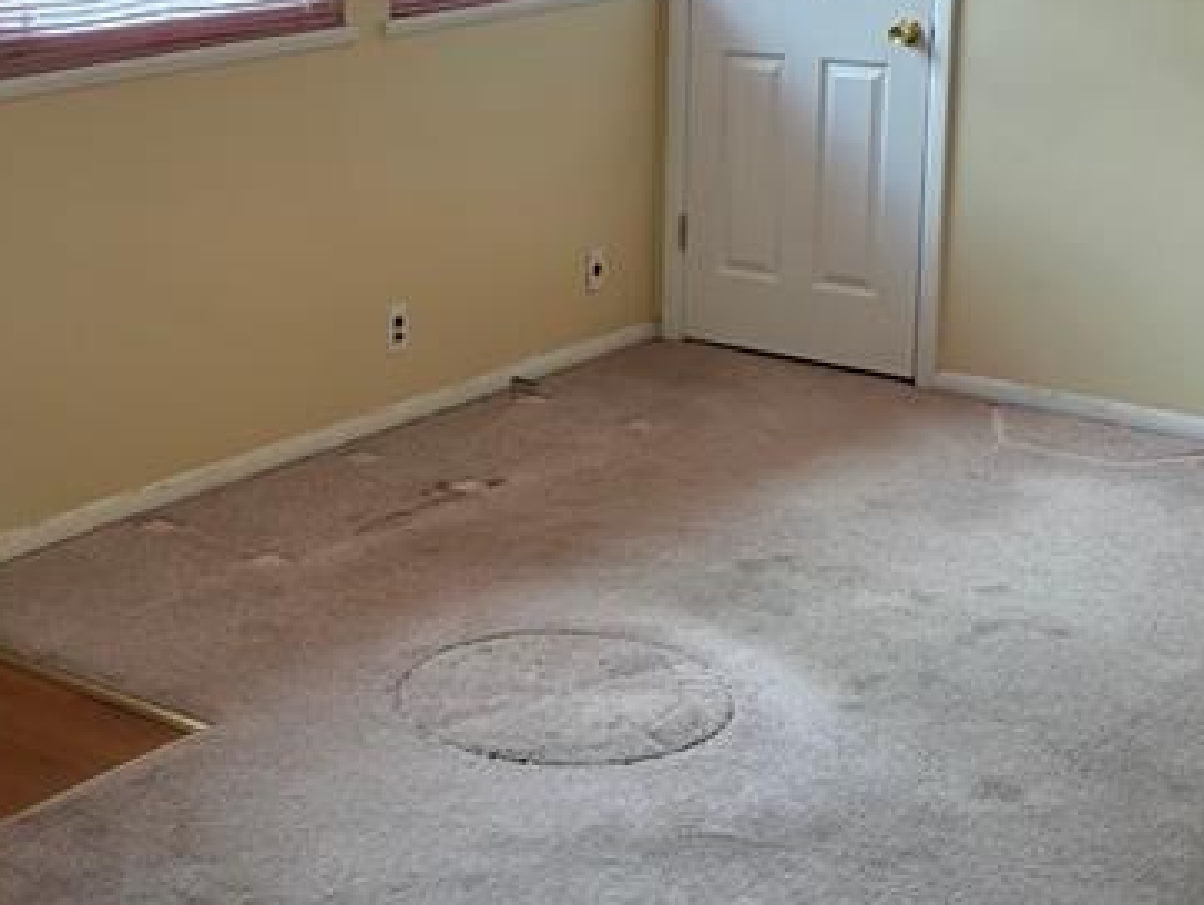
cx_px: 333
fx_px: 2262
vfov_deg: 22.6
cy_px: 376
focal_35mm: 65
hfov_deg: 29.4
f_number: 1.7
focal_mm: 6.3
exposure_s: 1/180
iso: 125
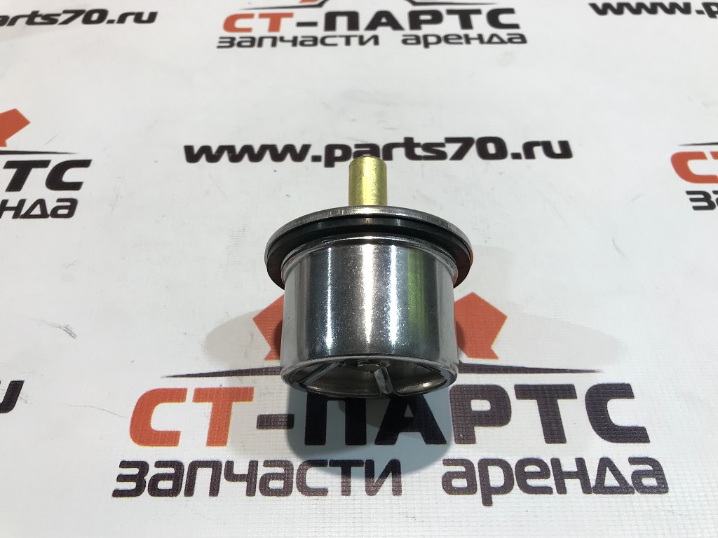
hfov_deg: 63.4
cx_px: 359
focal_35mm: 28
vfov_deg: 49.7
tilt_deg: -52.9
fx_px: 581
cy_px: 269
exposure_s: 1/100
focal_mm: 3.99
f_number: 1.8
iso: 32
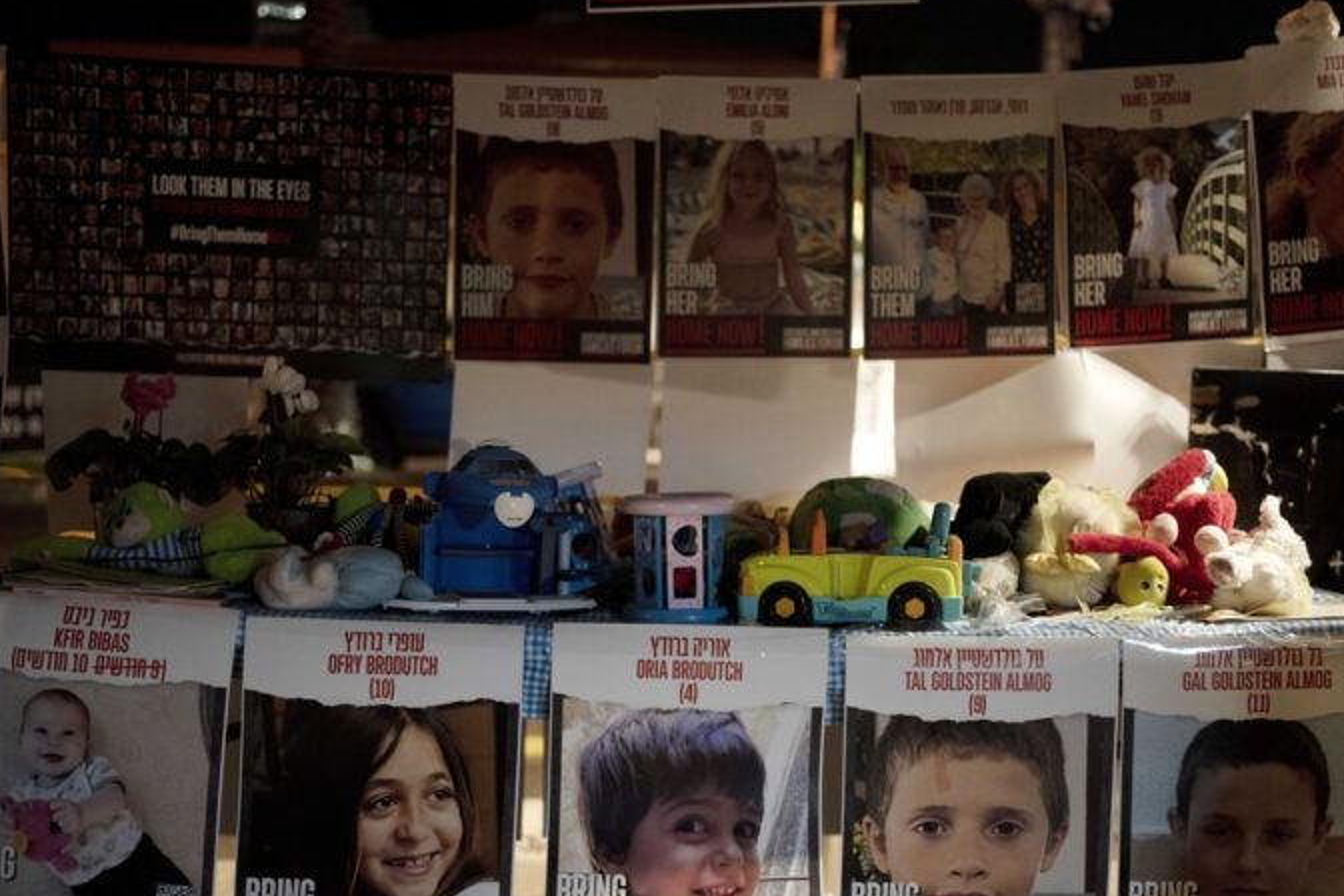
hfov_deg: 48.5
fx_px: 1493
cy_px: 500
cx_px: 656
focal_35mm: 40
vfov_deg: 33.4
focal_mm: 35
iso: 3200
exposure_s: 1/250
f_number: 2
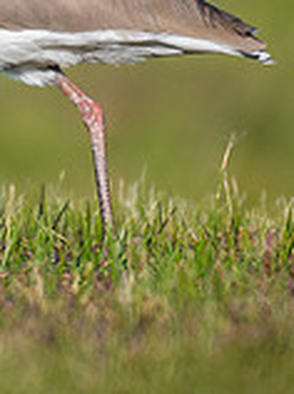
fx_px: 43433
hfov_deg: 0.4
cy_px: -115
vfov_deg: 0.5
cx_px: -113
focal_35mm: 3825
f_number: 5.6
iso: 160
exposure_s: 1/800
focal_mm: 500
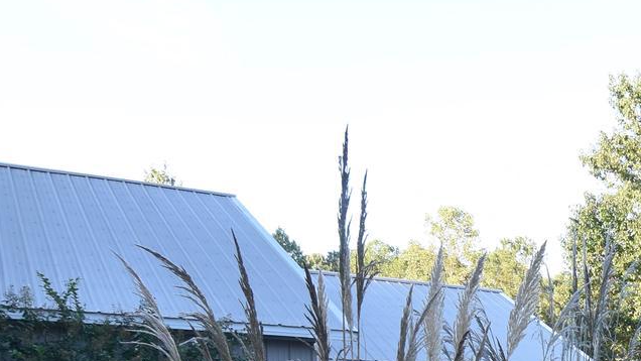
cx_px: 706
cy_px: 514
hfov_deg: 32.8
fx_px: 947
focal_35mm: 56
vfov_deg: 19.3
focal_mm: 11
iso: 280
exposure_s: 1/125
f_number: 5.6
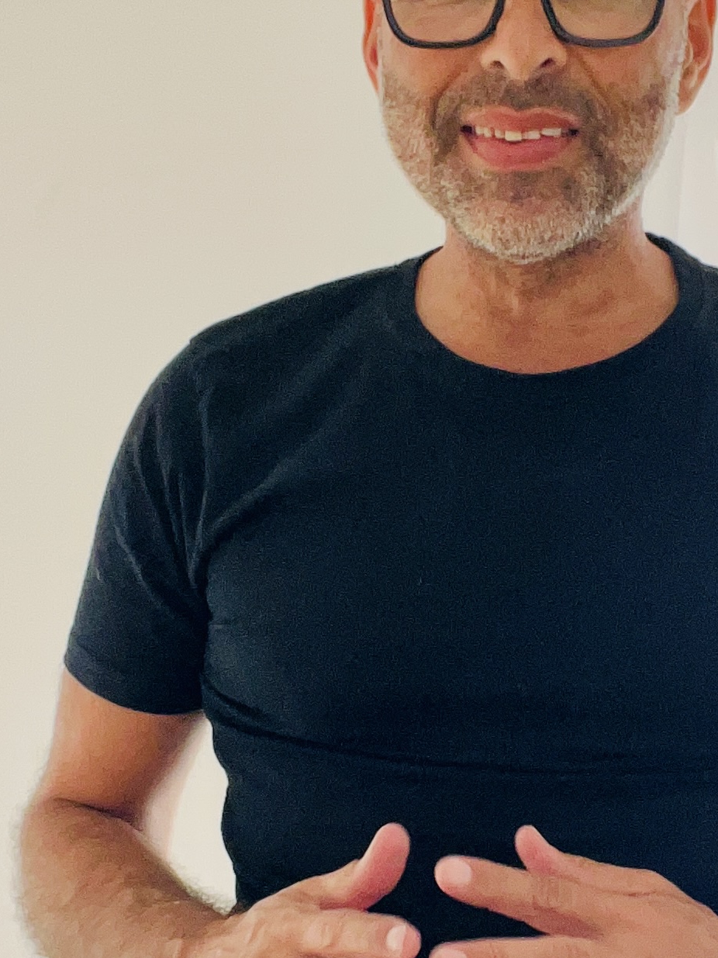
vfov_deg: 25.9
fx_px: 2075
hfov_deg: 19.6
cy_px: 639
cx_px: 467
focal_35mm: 75
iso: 100
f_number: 2.2
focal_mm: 2.71
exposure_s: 1/109
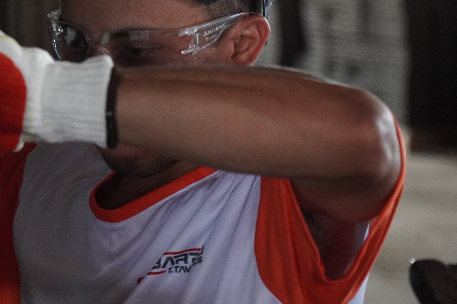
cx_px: 51
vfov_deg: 10.2
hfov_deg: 15.1
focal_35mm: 134
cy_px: 101
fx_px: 1701
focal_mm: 50
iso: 2000
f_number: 2.8
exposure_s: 1/160
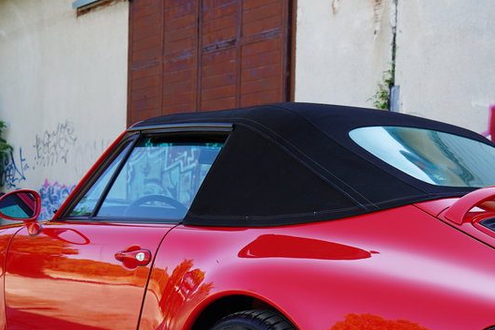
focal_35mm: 62
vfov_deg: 21.4
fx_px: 852
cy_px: 301
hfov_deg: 31.8
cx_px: 365
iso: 100
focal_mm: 32
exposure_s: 1/80
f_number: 5.6
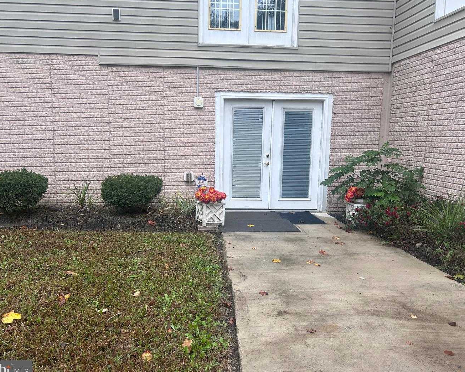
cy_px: 188
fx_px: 385
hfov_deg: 62.2
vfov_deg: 51.5
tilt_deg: -8.8
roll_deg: -0.3
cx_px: 226
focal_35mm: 28
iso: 50
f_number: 1.5
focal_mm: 5.7
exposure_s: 1/670
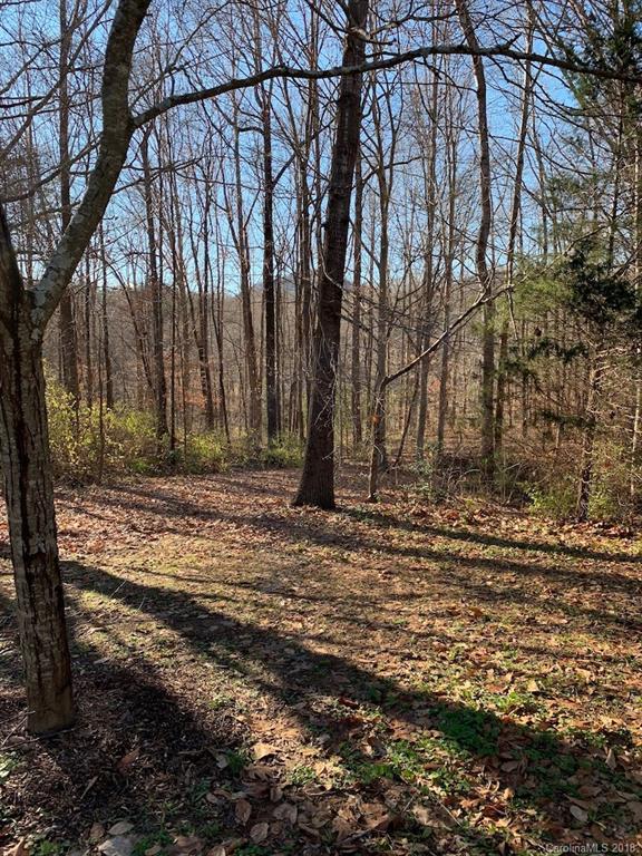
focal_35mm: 26
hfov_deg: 53.1
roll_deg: -0.9
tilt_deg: -6.3
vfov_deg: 67.3
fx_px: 643
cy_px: 428
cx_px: 321
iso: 25
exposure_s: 1/412
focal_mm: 4.25
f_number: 1.8
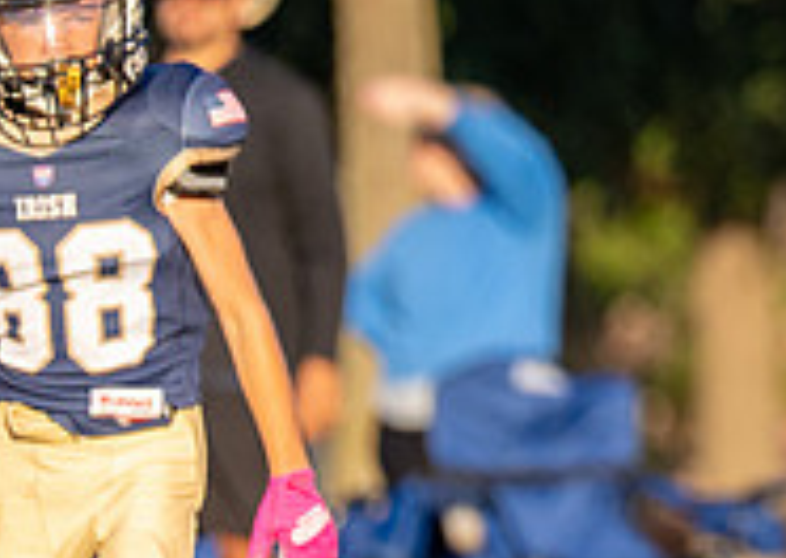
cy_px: 127
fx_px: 25326
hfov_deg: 1.8
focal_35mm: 1137
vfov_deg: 1.3
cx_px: 1361
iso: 400
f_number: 2.8
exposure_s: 1/2500
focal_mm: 200
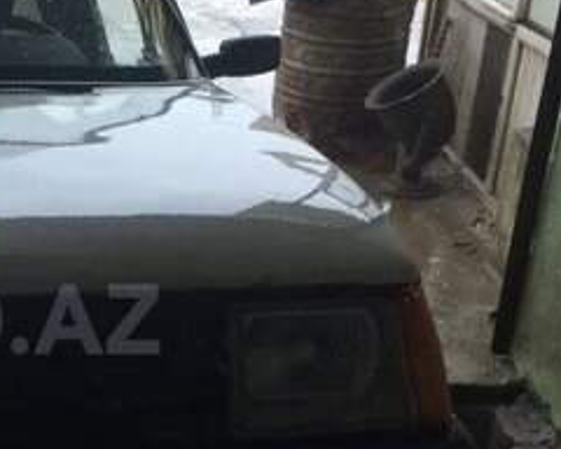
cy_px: 319
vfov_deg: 19.6
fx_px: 1295
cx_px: -79
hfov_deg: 22.8
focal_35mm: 78
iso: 200
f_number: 2.2
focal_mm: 4.15
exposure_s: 1/33
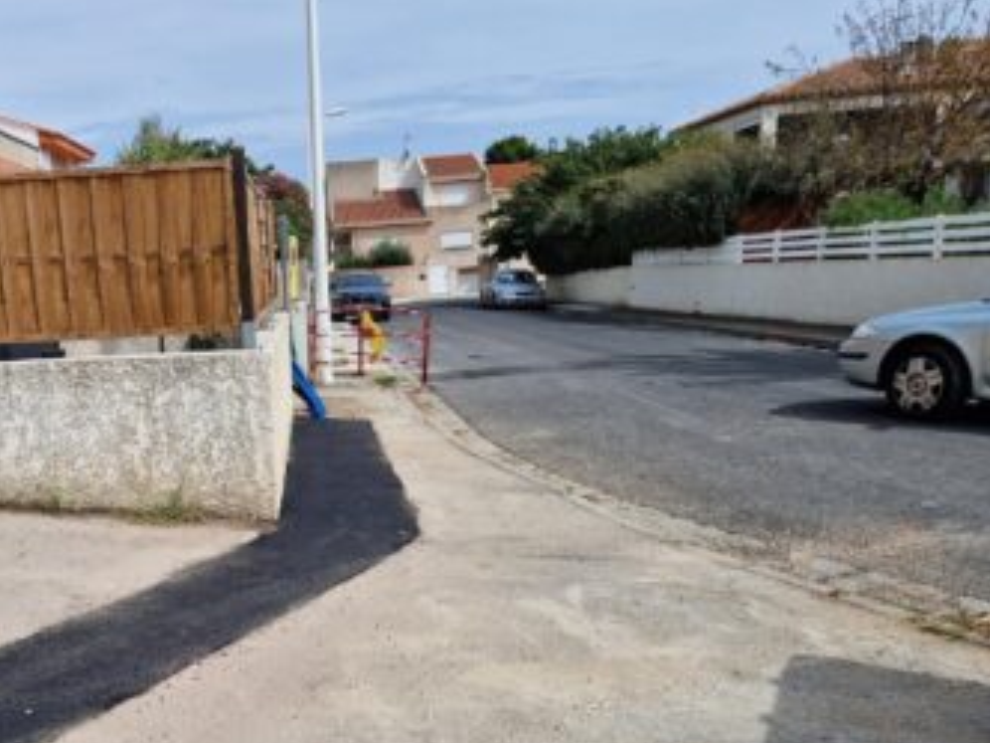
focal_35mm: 36
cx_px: 242
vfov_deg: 39.1
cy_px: 513
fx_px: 1030
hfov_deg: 49.2
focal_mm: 5.4
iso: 50
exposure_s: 1/2824
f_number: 1.8
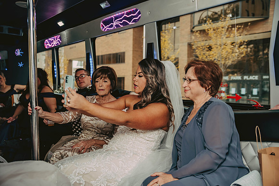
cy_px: 93
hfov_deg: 54.4
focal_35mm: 35
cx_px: 140
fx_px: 271
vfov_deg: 37.9
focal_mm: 35
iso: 1250
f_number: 3.2
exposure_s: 1/60
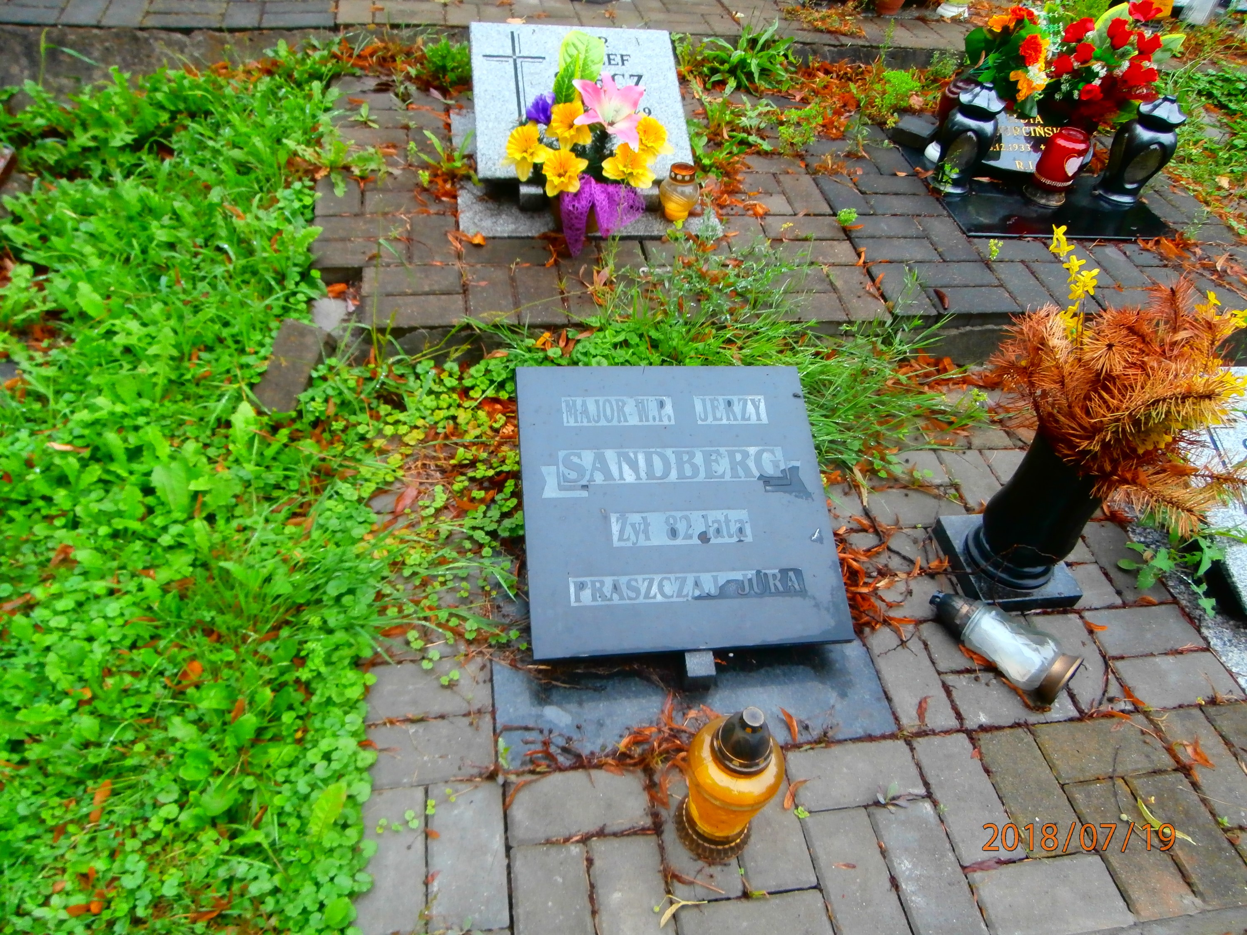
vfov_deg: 56.8
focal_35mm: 24
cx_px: 624
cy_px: 468
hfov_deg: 71.6
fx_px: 865
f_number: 3
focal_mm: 4.2
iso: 160
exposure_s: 1/60
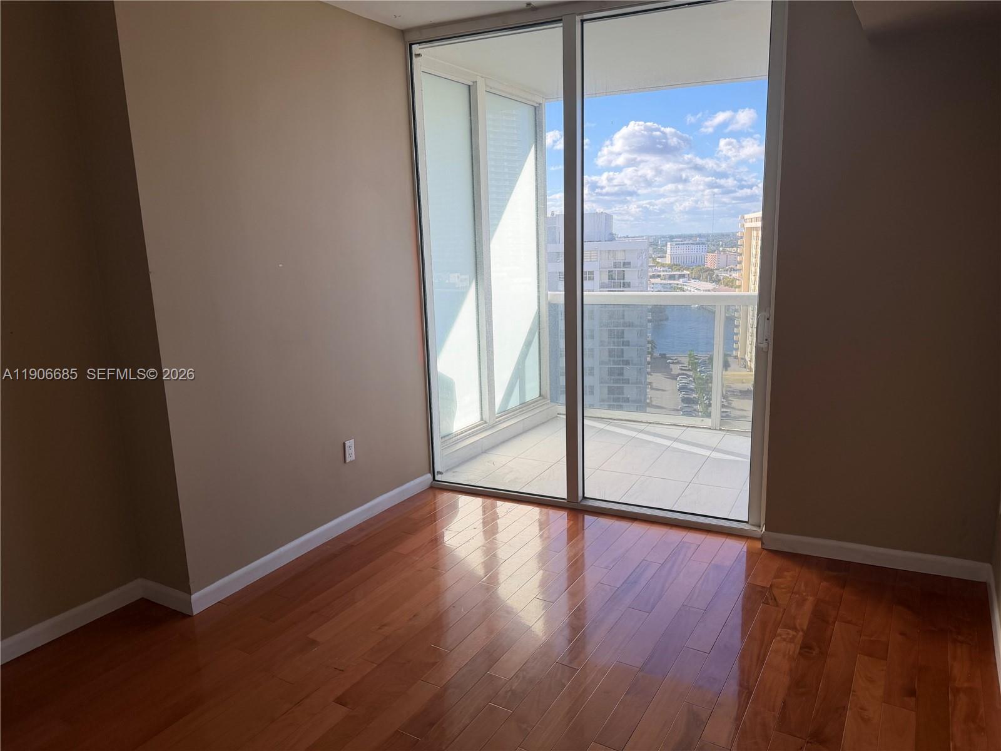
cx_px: 500
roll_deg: +1.7
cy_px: 376
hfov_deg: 71.6
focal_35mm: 24
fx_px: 694
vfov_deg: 56.8
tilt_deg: -11.0
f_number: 1.78
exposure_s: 1/858
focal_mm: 6.76
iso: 100
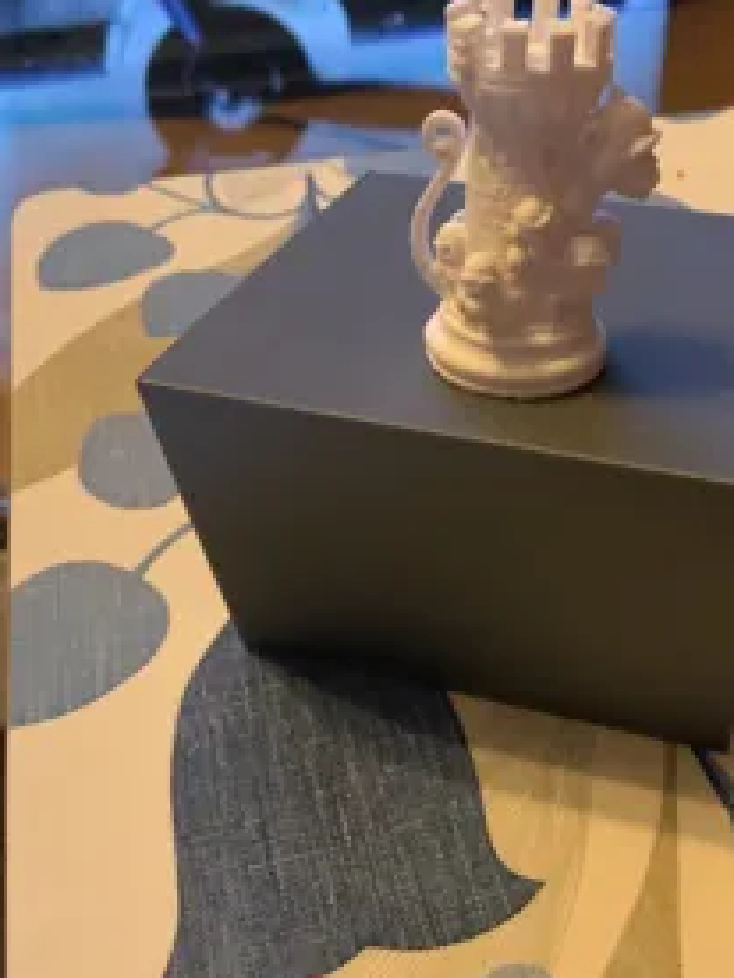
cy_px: 464
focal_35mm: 42
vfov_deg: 44.8
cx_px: 472
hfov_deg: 34.1
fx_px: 1187
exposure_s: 1/25
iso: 320
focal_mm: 3
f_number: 1.8
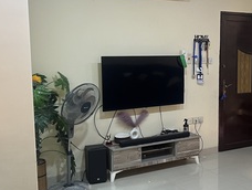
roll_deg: +0.4
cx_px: 207
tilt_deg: -7.7
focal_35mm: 52
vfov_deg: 28.1
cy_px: 92
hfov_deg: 35.4
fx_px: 379
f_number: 1.5
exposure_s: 1/60
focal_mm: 5.7
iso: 125
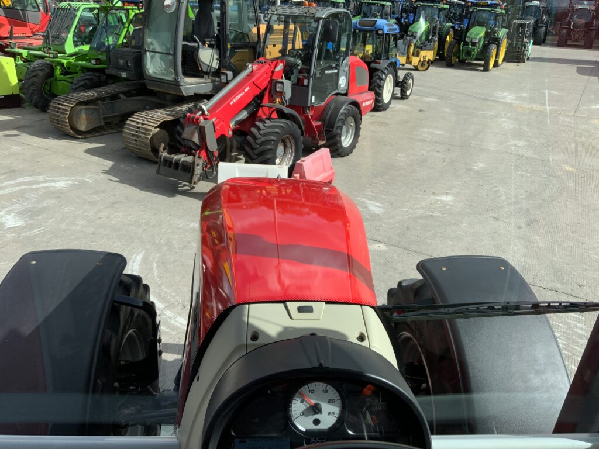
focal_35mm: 29
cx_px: 300
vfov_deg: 48.2
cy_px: 224
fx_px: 502
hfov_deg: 61.7
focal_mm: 3
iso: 16
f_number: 1.8
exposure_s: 1/1168
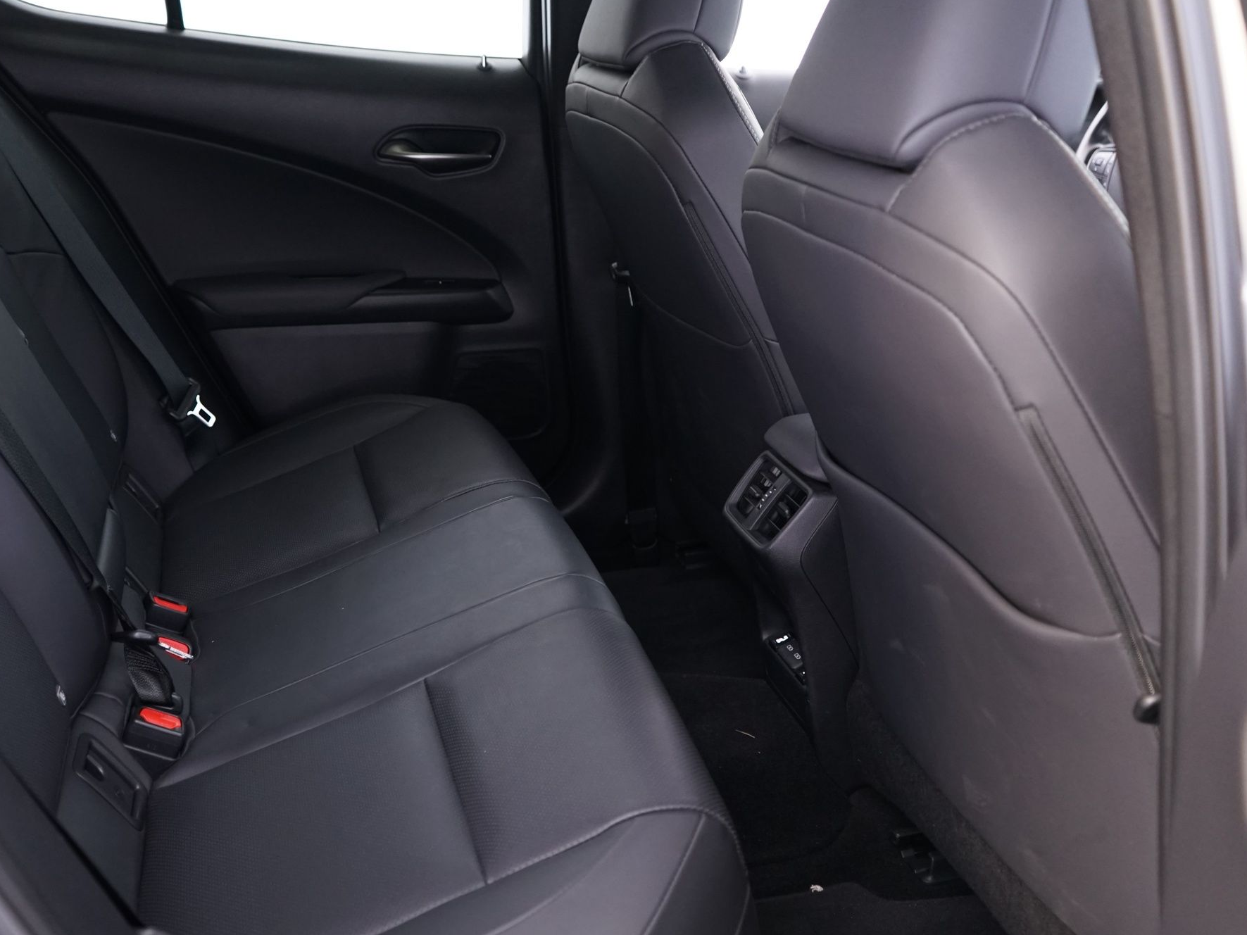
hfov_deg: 48.6
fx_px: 1369
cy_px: 481
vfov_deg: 37.7
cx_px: 491
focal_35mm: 38
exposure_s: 1/4
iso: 1250
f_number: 3.5
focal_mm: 28
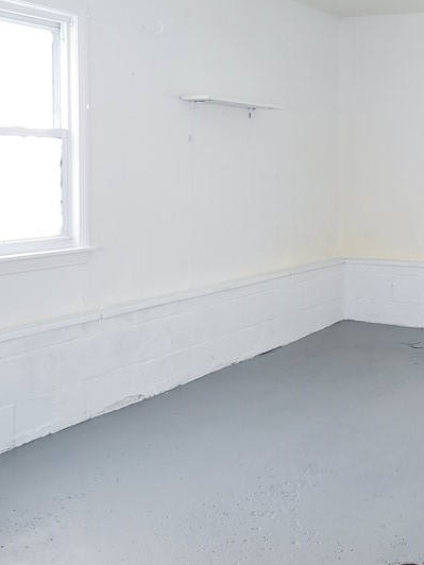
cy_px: 212
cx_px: 375
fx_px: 817
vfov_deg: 38.0
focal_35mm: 50
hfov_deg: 28.1
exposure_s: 1/24
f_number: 1.8
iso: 100
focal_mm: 5.4
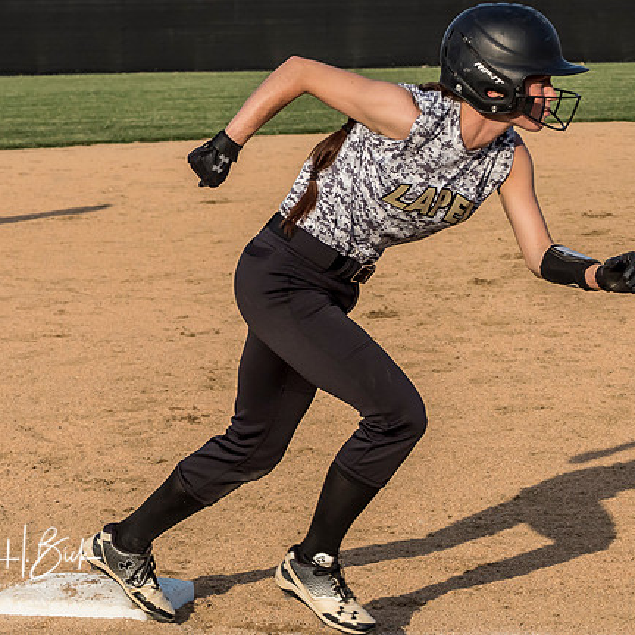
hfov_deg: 8.5
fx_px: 4275
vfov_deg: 8.5
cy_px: 223
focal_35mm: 206
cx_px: 85
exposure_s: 1/1250
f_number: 5.6
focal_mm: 56
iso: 400
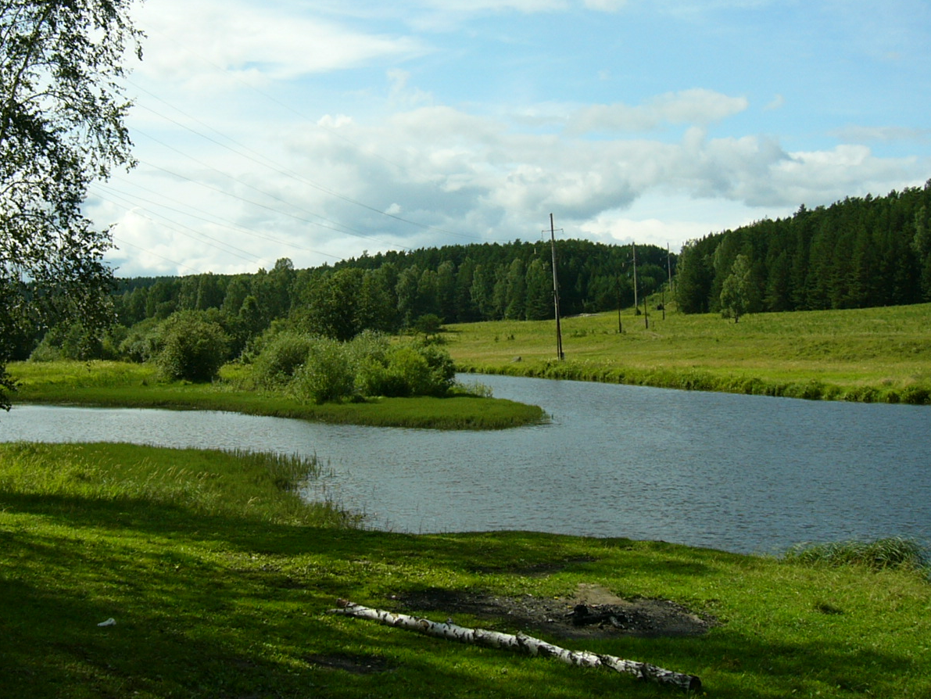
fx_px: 1264
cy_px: 272
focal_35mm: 47
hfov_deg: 40.1
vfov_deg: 30.8
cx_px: 341
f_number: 8
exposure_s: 1/200
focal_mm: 5.8
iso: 50
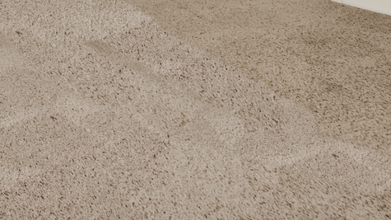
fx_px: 518
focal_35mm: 50
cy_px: -205
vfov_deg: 17.8
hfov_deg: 24.7
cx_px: -263
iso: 100
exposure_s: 1/80
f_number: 5
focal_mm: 14
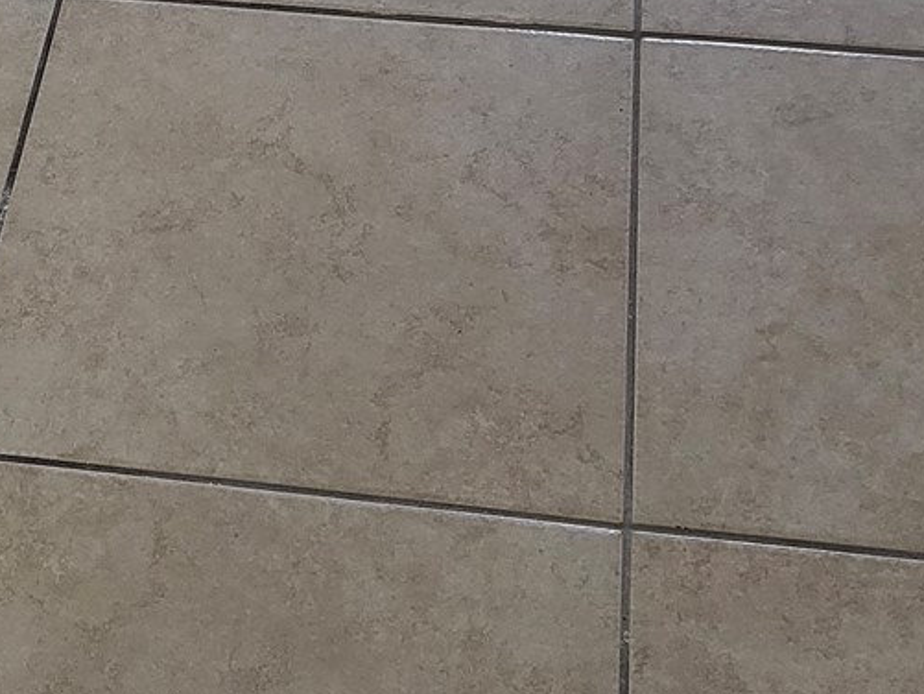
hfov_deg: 23.1
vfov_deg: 17.6
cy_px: 127
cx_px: 136
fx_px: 2216
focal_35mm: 83
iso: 250
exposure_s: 1/120
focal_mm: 4.25
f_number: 1.8
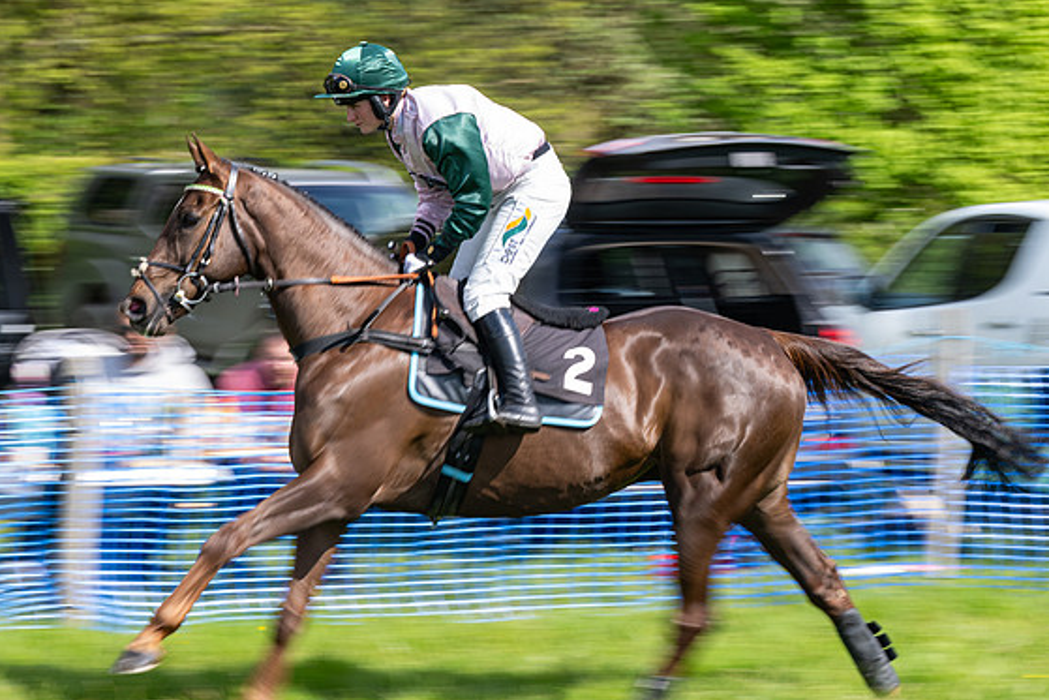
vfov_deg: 8.6
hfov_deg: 12.9
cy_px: 368
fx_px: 4634
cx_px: 444
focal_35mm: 159
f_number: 8
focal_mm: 98
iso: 100
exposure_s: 1/80
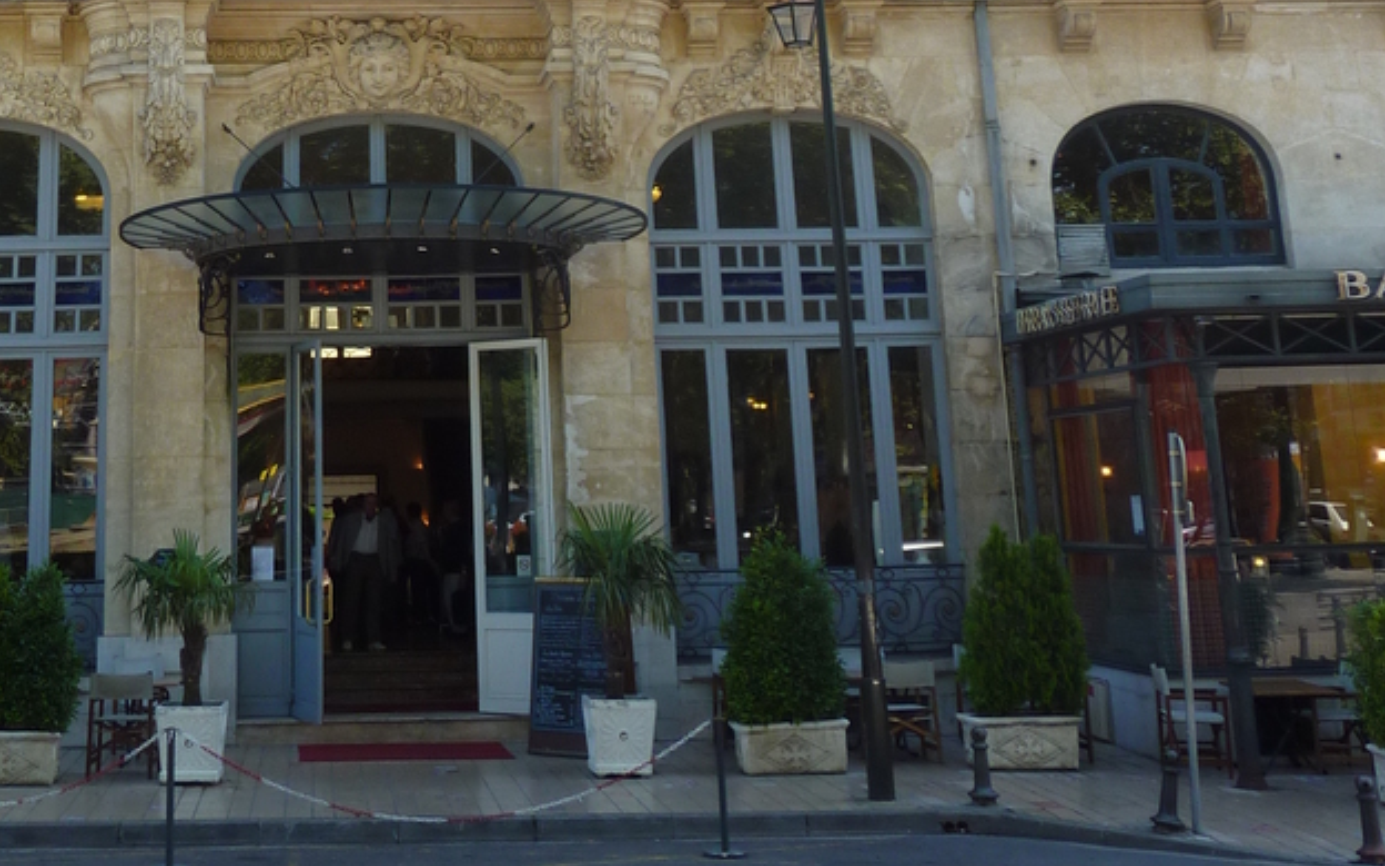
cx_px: 402
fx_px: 1925
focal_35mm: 51
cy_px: -56
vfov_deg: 23.9
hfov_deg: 38.8
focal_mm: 4.1
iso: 80
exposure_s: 1/160
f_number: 4
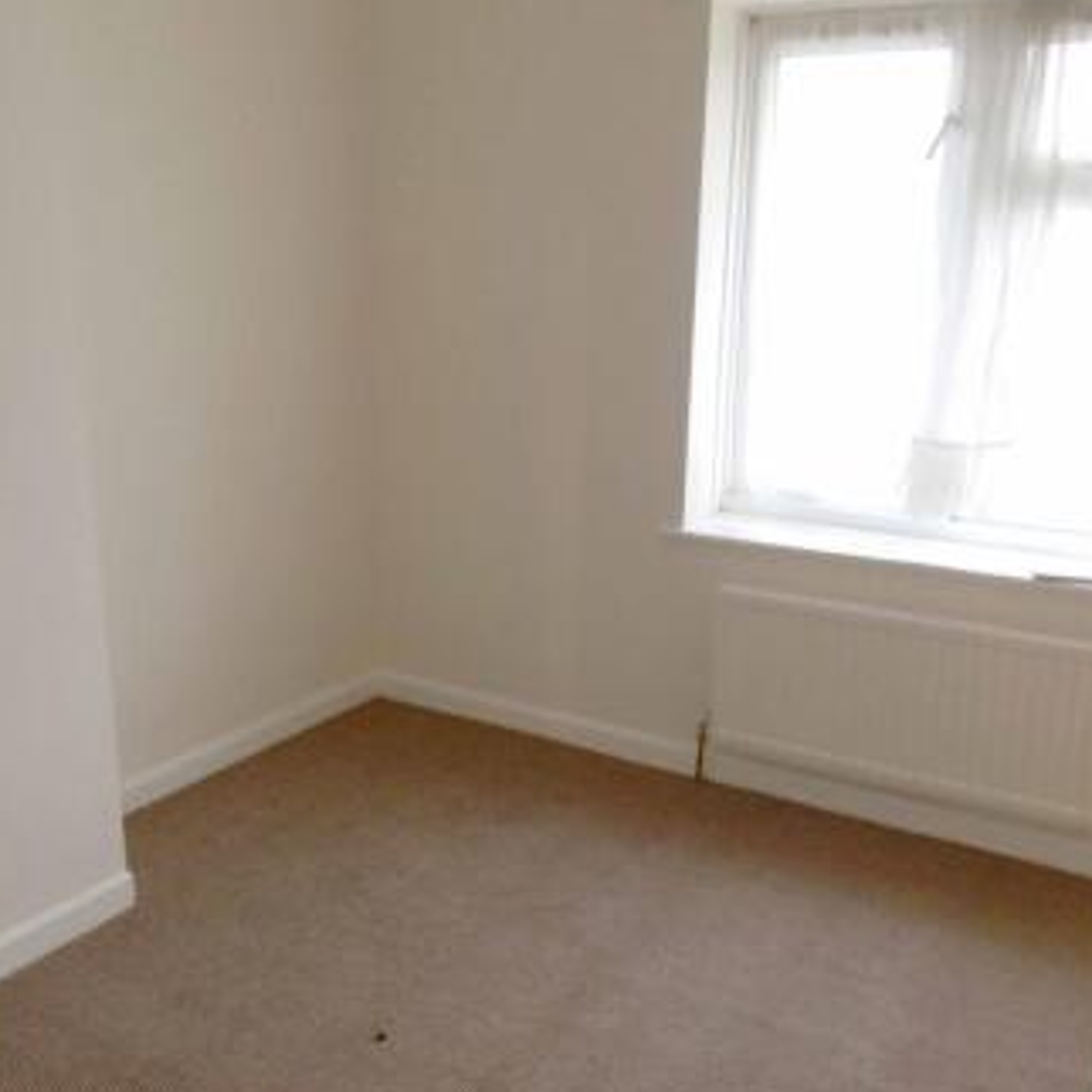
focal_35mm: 36
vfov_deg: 46.0
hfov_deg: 46.0
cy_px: 602
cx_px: 546
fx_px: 1285
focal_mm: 4.12
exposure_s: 1/30
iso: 125
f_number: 2.2
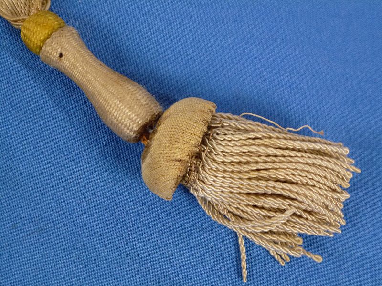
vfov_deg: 24.0
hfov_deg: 31.7
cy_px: 143
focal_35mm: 61
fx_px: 673
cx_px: 191
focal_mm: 10.9
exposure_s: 1/80
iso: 250
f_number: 4.5
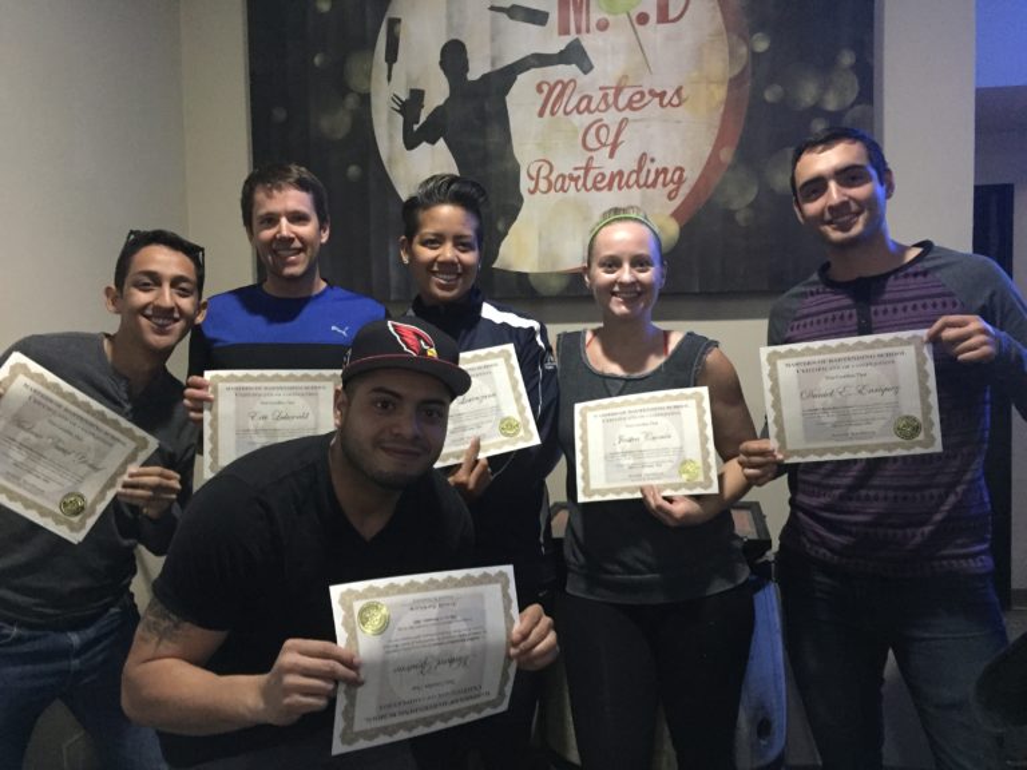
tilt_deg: -4.4
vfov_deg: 48.2
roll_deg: +1.2
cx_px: 514
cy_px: 385
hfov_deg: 61.7
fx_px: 860
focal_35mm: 29
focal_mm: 4.15
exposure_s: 1/15
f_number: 2.2
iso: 500
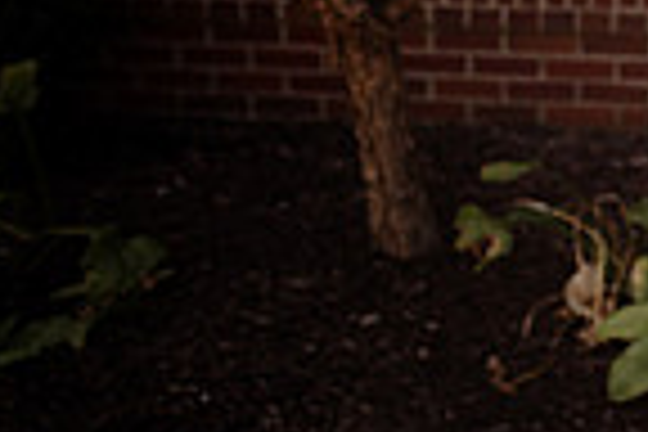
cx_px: 1246
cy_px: -191
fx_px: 1746
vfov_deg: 13.4
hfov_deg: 16.6
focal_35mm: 97
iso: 250
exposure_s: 1/640
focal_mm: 24
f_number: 2.8
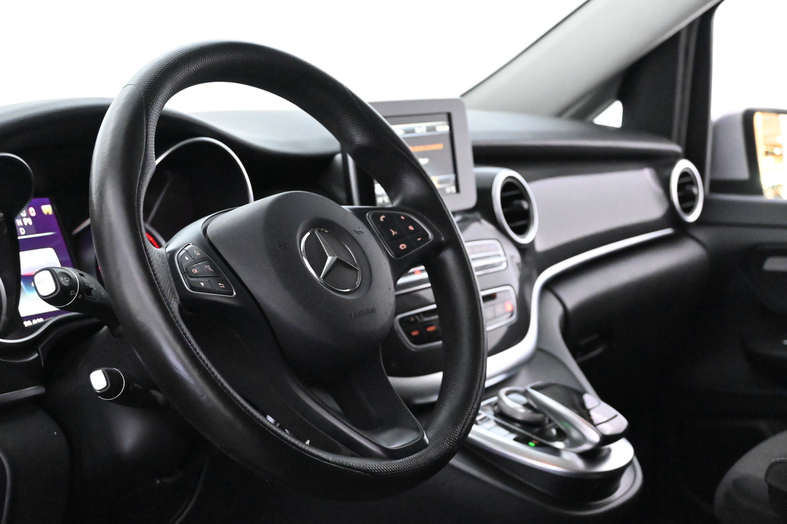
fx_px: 1279
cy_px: 262
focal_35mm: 58
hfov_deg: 34.2
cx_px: 394
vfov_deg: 23.2
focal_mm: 39
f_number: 5.6
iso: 16000
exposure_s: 1/60
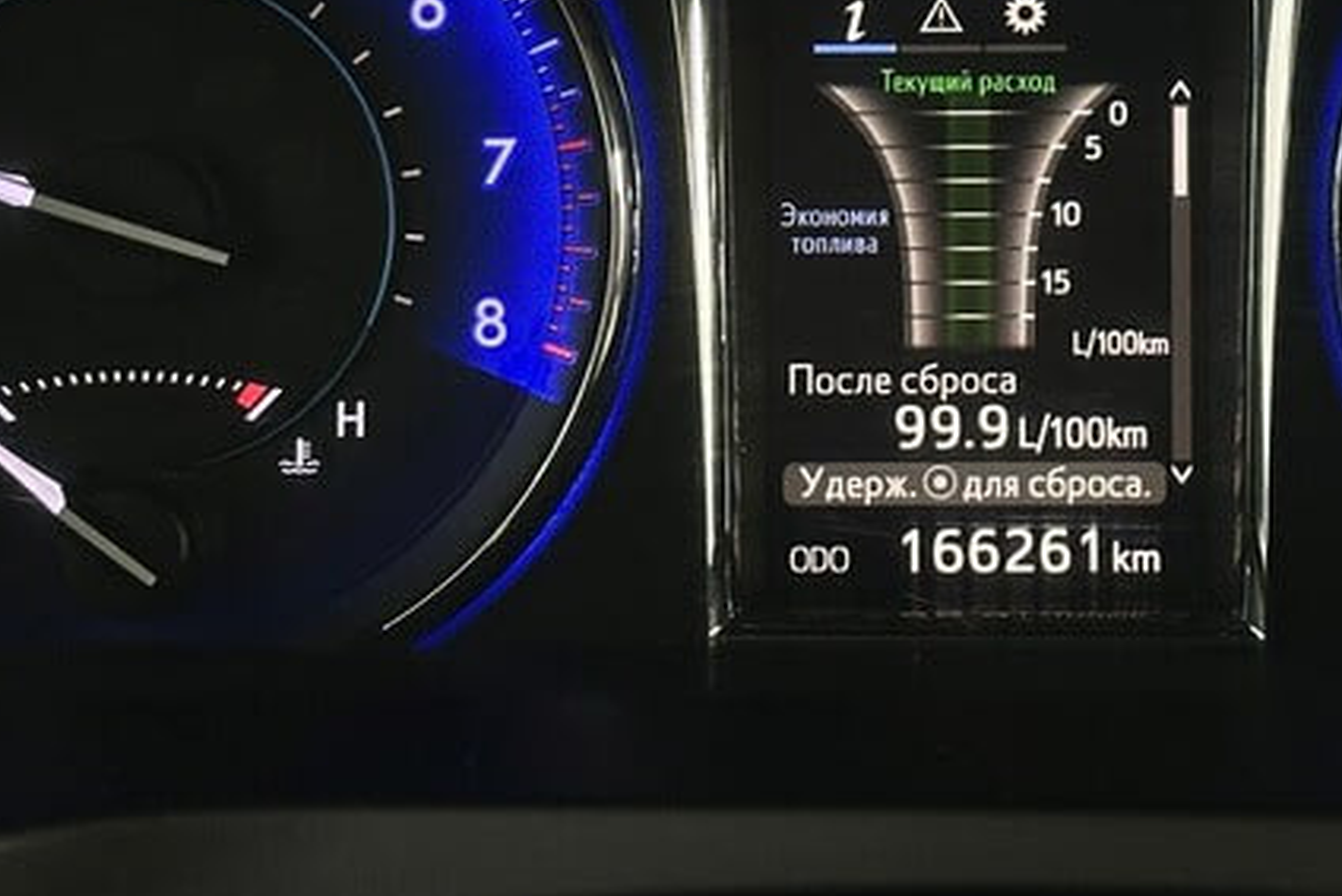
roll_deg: -0.1
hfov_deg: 19.1
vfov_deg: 12.8
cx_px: 994
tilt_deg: -24.4
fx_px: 3953
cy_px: 62
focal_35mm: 106
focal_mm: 6.86
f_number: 1.78
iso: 200
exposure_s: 1/33
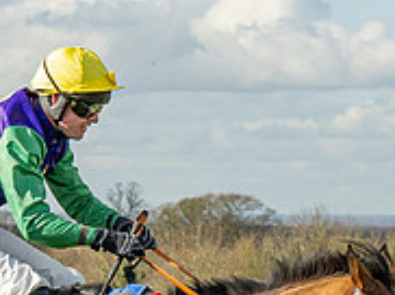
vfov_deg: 4.0
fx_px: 4216
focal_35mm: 370
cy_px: 466
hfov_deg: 5.4
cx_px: 289
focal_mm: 38
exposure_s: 1/1600
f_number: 4
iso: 200
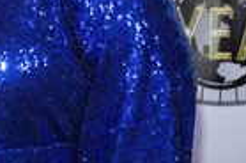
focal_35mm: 156
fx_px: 1064
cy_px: -96
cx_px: -105
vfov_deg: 8.5
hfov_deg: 12.6
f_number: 5.6
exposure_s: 1/200
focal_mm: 48
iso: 800
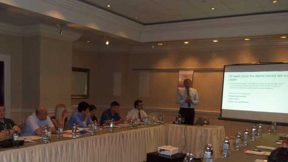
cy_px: 130
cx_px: 112
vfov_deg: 29.0
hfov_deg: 50.1
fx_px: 305
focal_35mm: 40
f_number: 3.9
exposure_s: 1/40
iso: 250
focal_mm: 5.1
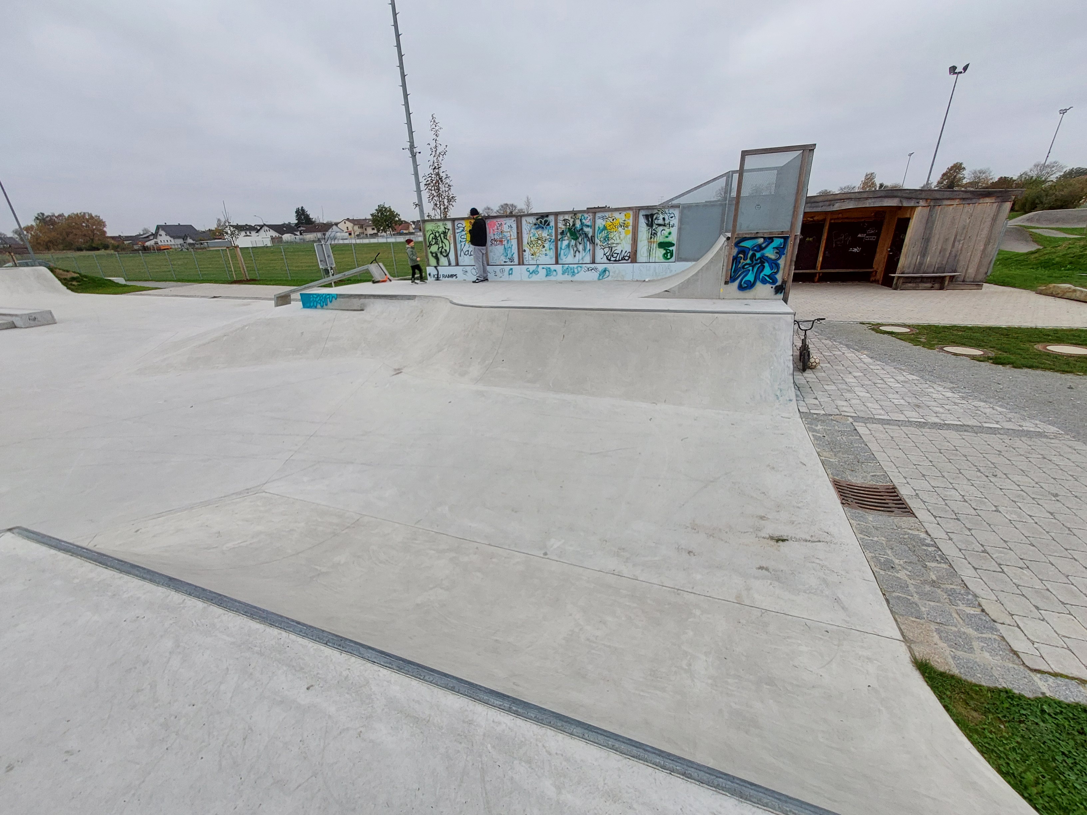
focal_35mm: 13
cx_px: 544
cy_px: 408
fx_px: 408
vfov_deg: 89.9
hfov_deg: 106.2
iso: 64
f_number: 2.2
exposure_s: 1/593
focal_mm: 1.42
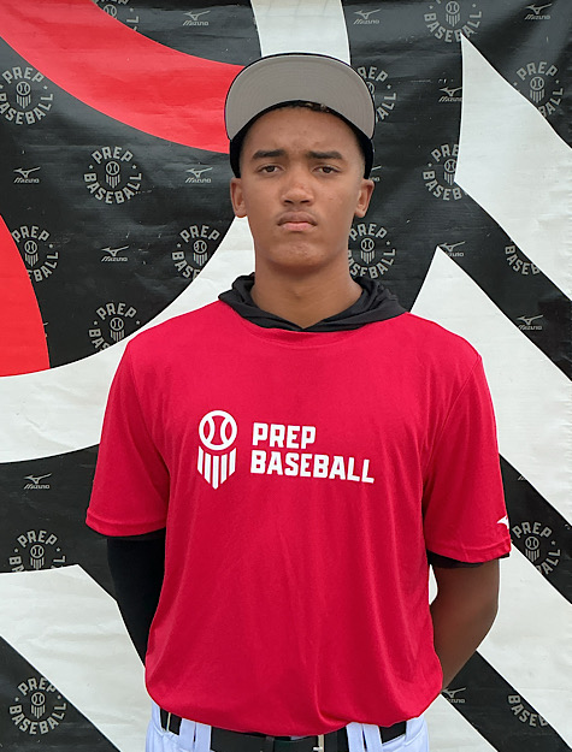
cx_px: 286
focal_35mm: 29
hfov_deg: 48.6
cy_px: 376
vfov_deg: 61.4
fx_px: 634
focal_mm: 3
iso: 25
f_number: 1.8
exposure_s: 1/442
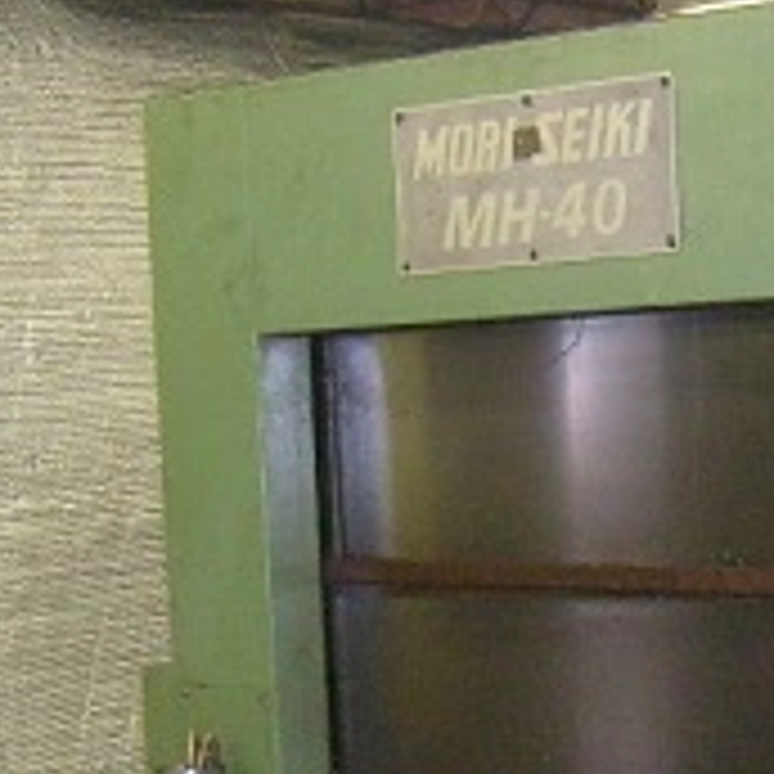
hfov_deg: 15.2
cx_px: 1053
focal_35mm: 108
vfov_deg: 15.9
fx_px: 2732
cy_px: 693
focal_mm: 5.8
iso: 200
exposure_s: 1/45
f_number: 2.8
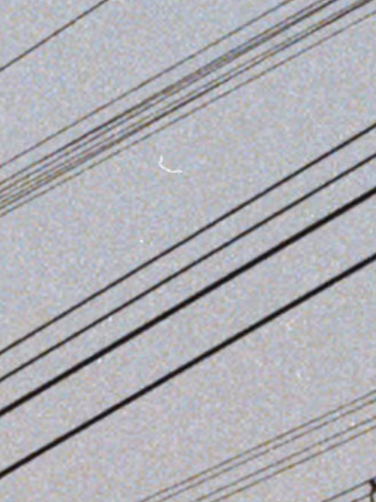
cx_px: 647
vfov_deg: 5.5
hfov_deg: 4.2
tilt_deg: +29.7
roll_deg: -0.2
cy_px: -418
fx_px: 5143
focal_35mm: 355
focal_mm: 9
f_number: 2.8
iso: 125
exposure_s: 1/99
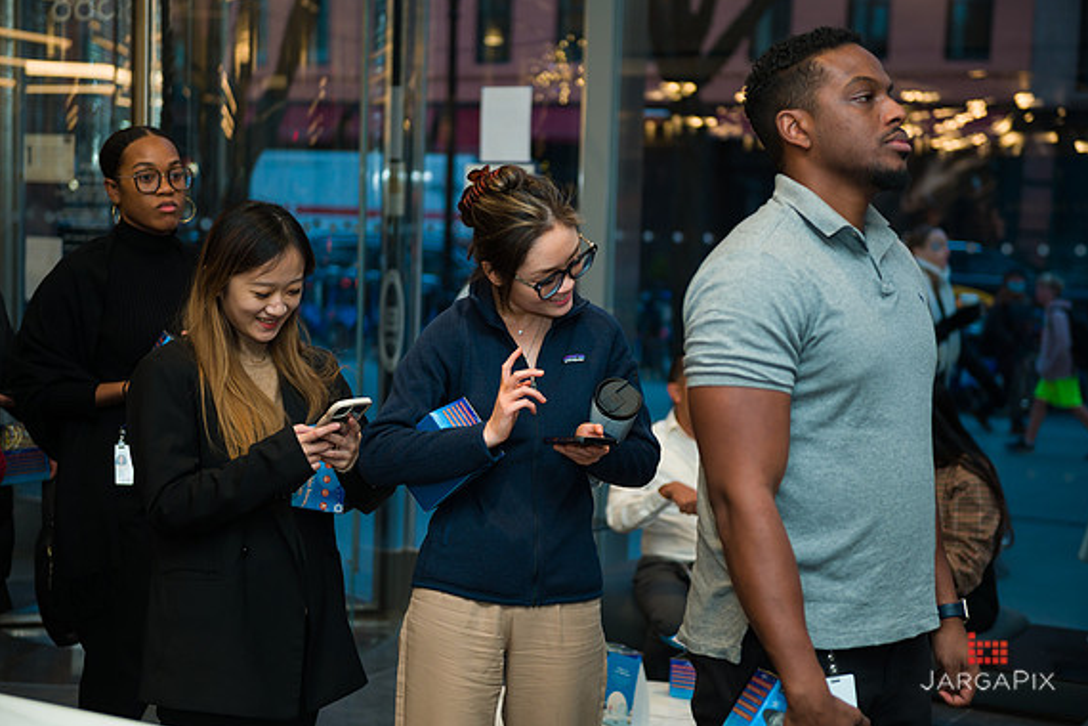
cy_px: 363
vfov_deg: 21.6
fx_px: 1904
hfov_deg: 31.9
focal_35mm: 63
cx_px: 550
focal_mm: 62
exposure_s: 1/200
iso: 400
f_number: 3.2
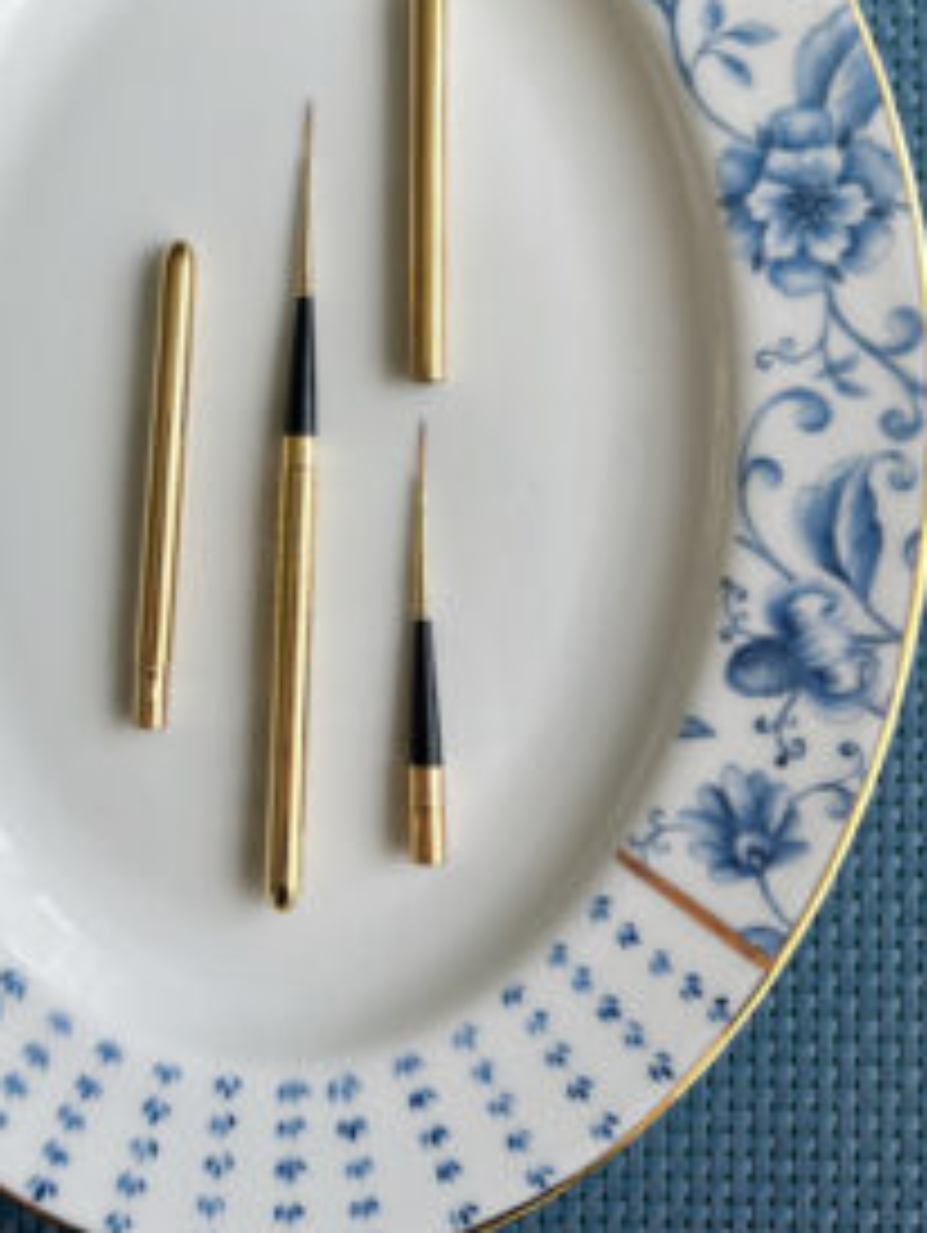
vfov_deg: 51.9
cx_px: 274
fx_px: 1248
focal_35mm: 35
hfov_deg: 40.0
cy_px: 446
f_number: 1.78
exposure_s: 1/829
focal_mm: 6.86
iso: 80
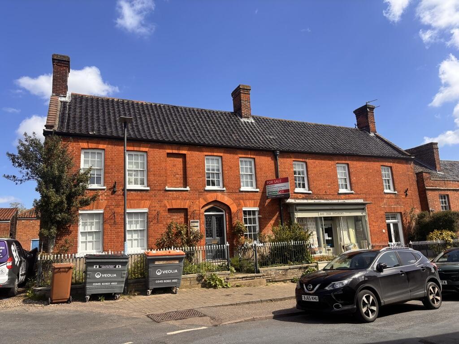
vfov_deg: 53.1
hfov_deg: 67.3
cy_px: 172
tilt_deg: +12.1
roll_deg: +3.3
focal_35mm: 26
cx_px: 230
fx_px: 345
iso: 50
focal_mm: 5.96
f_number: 1.6
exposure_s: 1/2024
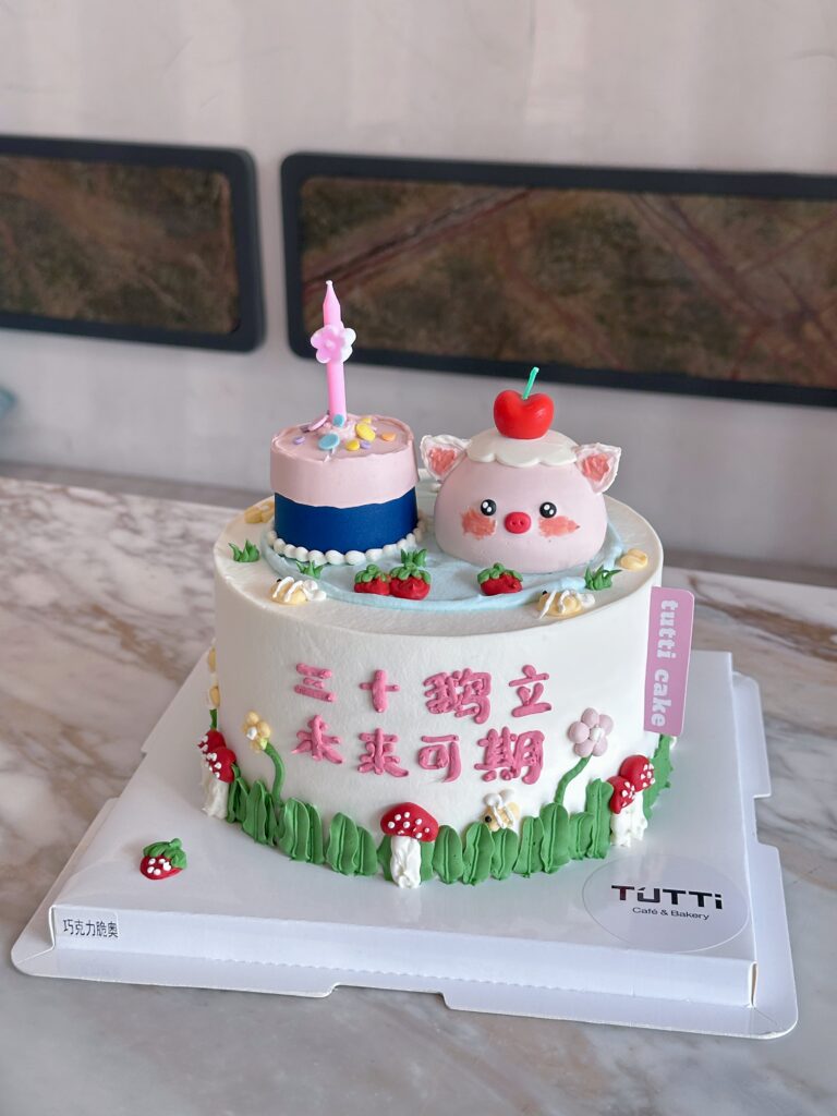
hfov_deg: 30.3
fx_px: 1547
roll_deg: +0.4
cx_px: 418
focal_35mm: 48
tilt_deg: -21.9
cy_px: 558
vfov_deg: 39.7
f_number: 1.78
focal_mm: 6.86
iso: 50
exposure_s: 1/100
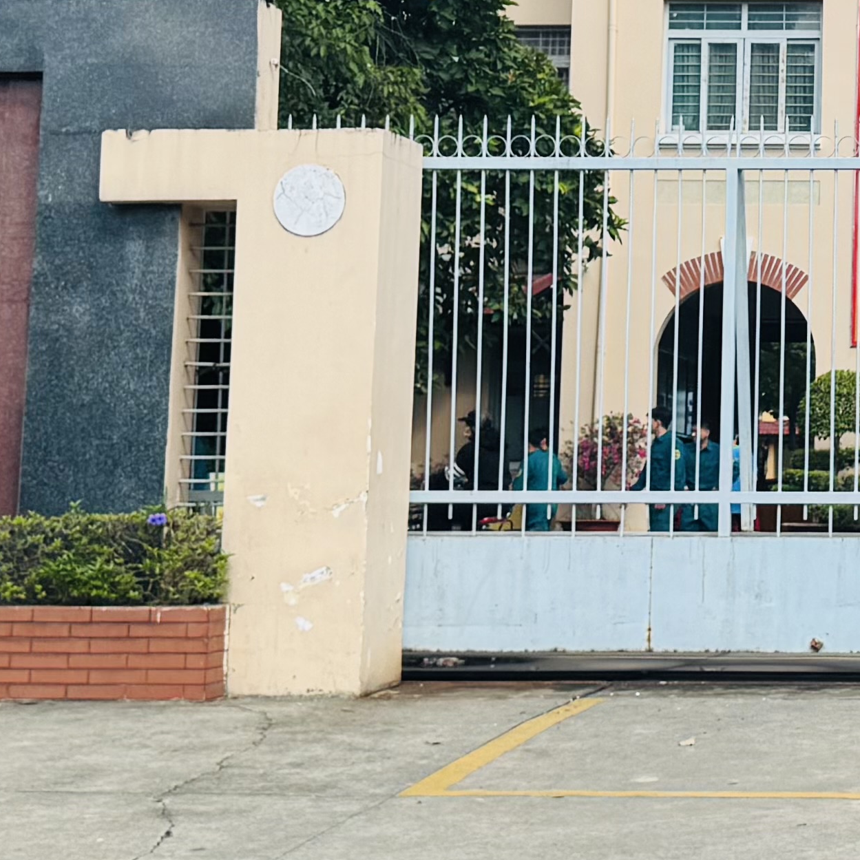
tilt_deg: +6.5
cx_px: 1021
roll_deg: -0.7
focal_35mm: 97
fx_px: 2726
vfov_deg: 17.8
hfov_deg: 17.2
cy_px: 172
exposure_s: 1/3413
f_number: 1.78
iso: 80
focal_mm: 6.76
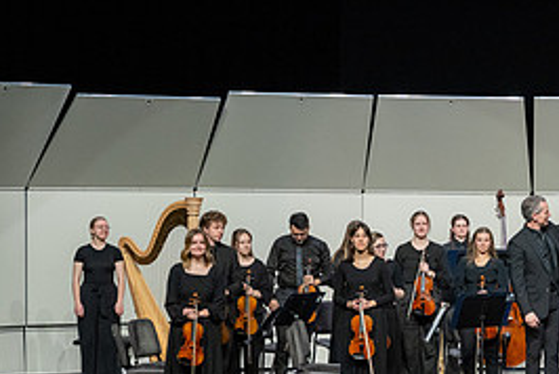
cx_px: 536
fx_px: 2099
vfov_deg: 10.2
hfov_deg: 15.0
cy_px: 236
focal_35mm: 135
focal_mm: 62
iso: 2000
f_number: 4.5
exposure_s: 1/320
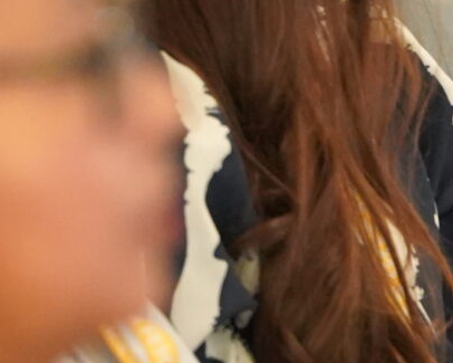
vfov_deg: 1.5
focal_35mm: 1066
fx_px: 14295
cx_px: 653
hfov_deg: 1.8
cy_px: -11
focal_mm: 180
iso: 6400
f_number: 4
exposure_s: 1/200
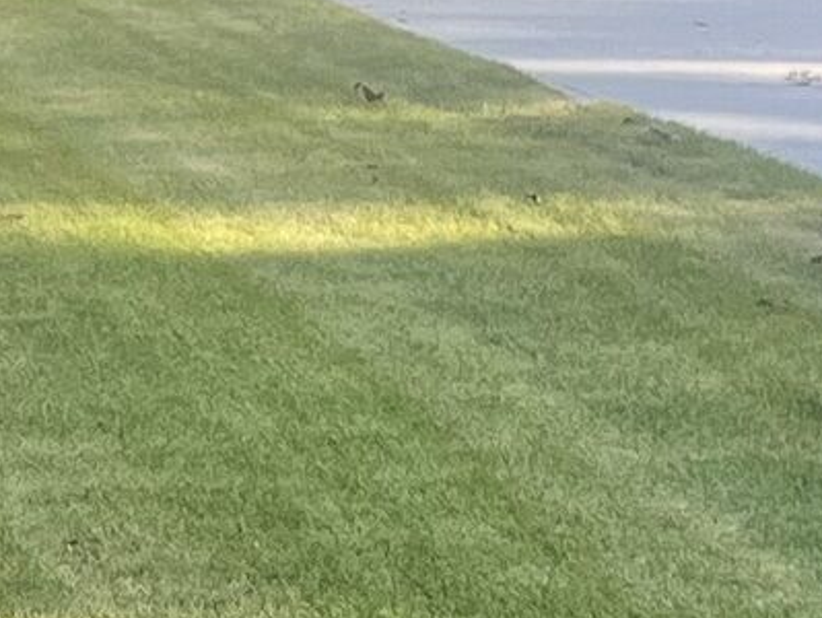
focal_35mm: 200
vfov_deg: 7.1
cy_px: -742
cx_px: -1226
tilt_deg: +0.4
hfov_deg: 8.8
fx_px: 4754
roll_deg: +0.0
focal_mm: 5.1
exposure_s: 1/445
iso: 50
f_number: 1.6
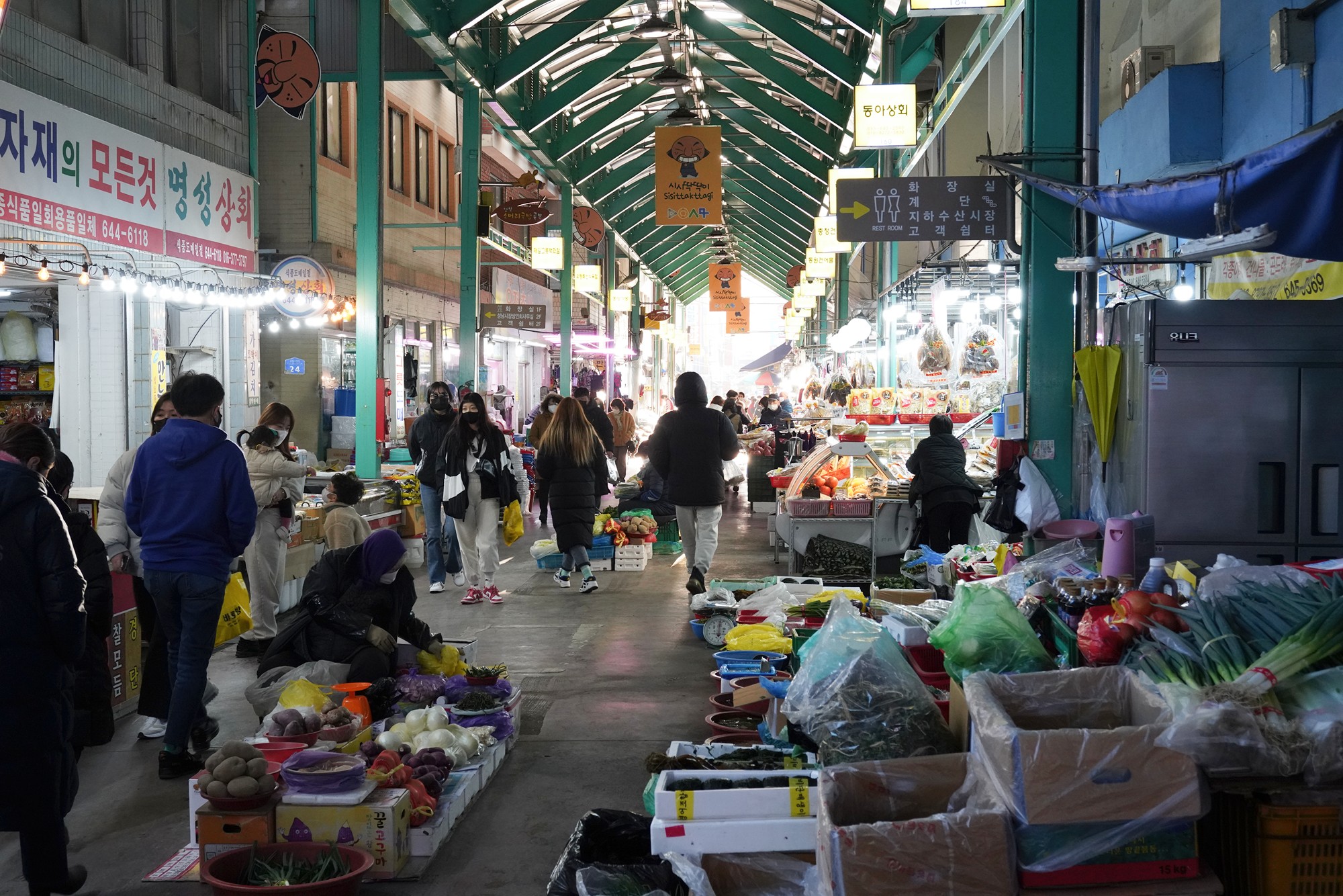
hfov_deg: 41.9
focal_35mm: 47
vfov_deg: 28.7
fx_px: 1753
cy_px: 448
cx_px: 672
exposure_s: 1/100
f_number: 9
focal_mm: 47
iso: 3200
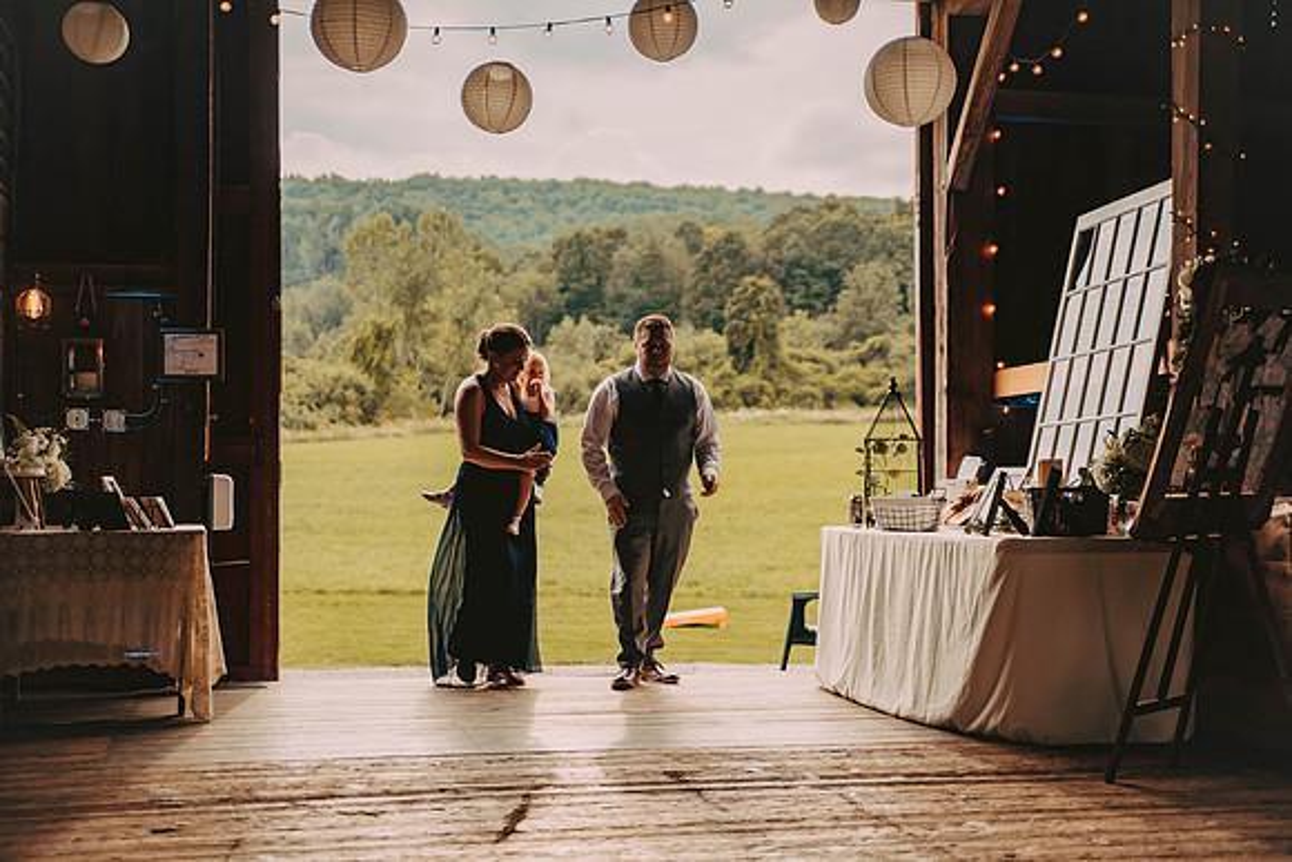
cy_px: 431
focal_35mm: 55
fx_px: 1974
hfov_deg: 36.2
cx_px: 646
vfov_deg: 24.6
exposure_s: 1/1250
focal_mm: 55
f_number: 2.8
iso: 400
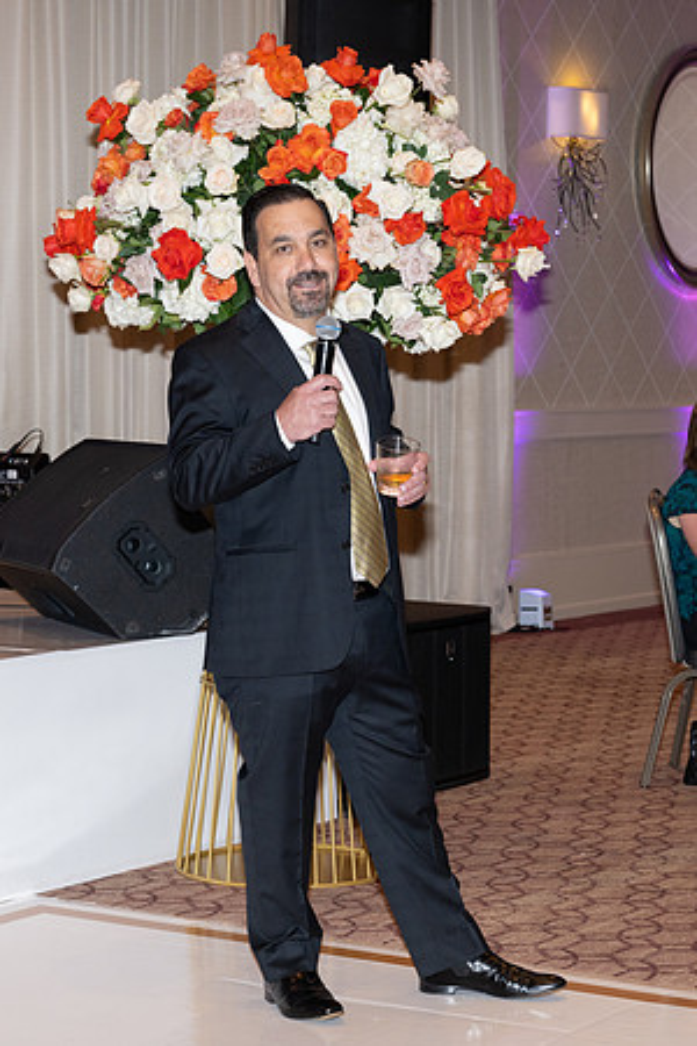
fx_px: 2614
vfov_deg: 22.6
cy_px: 520
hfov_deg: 15.2
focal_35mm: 90
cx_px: 472
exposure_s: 1/100
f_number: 5.6
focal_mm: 59
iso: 800
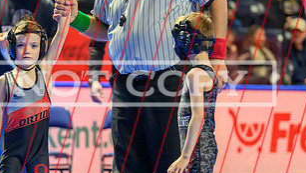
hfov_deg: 8.3
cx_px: 65
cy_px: 109
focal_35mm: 258
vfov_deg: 4.7
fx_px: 2094
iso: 2800
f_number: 2.8
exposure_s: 1/800
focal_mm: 115
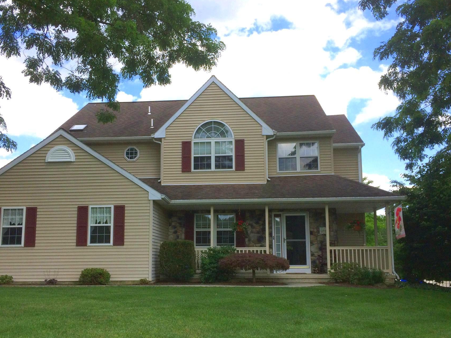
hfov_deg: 52.6
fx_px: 456
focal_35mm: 35
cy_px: 192
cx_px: 206
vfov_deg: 40.6
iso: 32
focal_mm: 4.15
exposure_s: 1/1866
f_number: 2.2
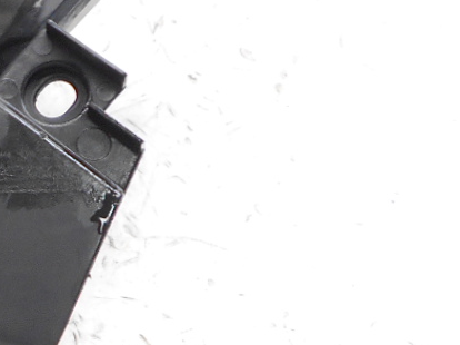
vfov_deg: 12.7
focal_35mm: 116
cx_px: -369
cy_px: 255
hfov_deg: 14.8
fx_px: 1541
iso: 110
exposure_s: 1/30
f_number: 3.4
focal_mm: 5.1
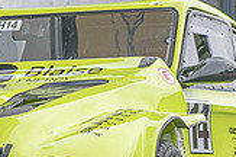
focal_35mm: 182
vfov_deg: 7.5
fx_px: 1191
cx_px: -10
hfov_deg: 11.2
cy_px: 45
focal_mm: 48
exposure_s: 1/125
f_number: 5.6
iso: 64
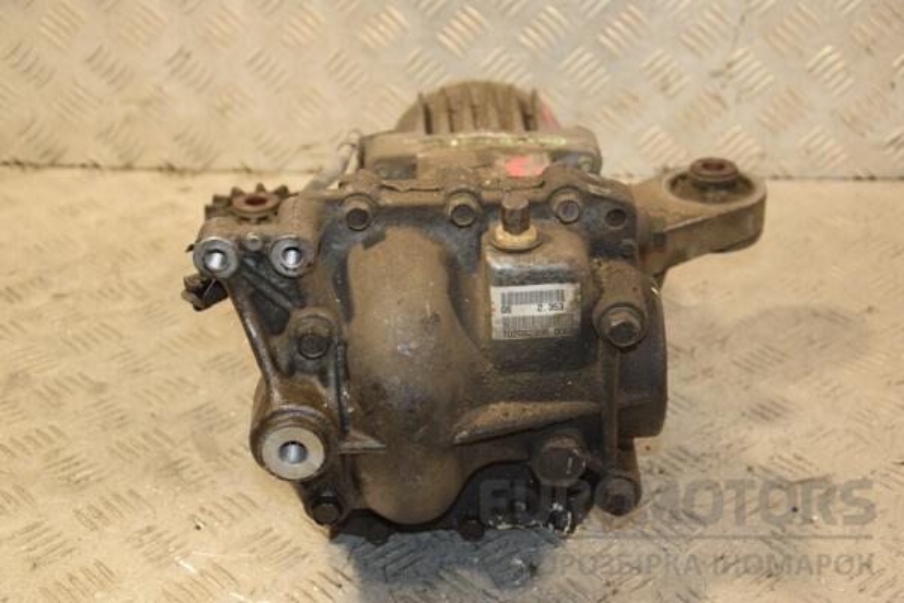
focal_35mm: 63
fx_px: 1582
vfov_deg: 21.6
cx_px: 452
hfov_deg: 31.9
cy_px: 302
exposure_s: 1/125
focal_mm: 42
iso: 800
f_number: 4.8
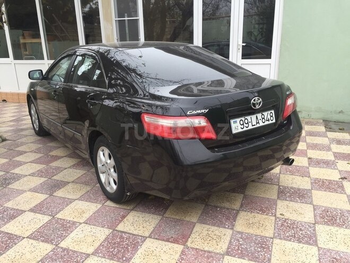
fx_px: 293
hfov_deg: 61.7
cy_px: 132
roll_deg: +2.1
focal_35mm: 29
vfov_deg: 48.2
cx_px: 175
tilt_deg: -15.9
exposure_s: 1/173
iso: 32
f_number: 2.2
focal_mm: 4.15
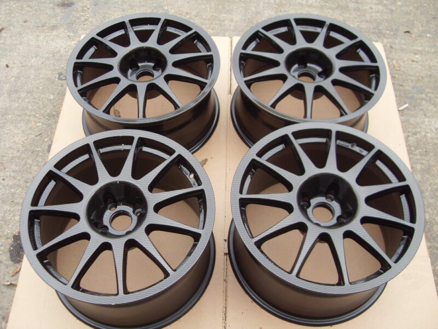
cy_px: 164
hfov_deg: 52.6
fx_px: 443
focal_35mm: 35
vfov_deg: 40.7
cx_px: 219
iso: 100
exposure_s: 1/60
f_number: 2.8
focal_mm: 6.3
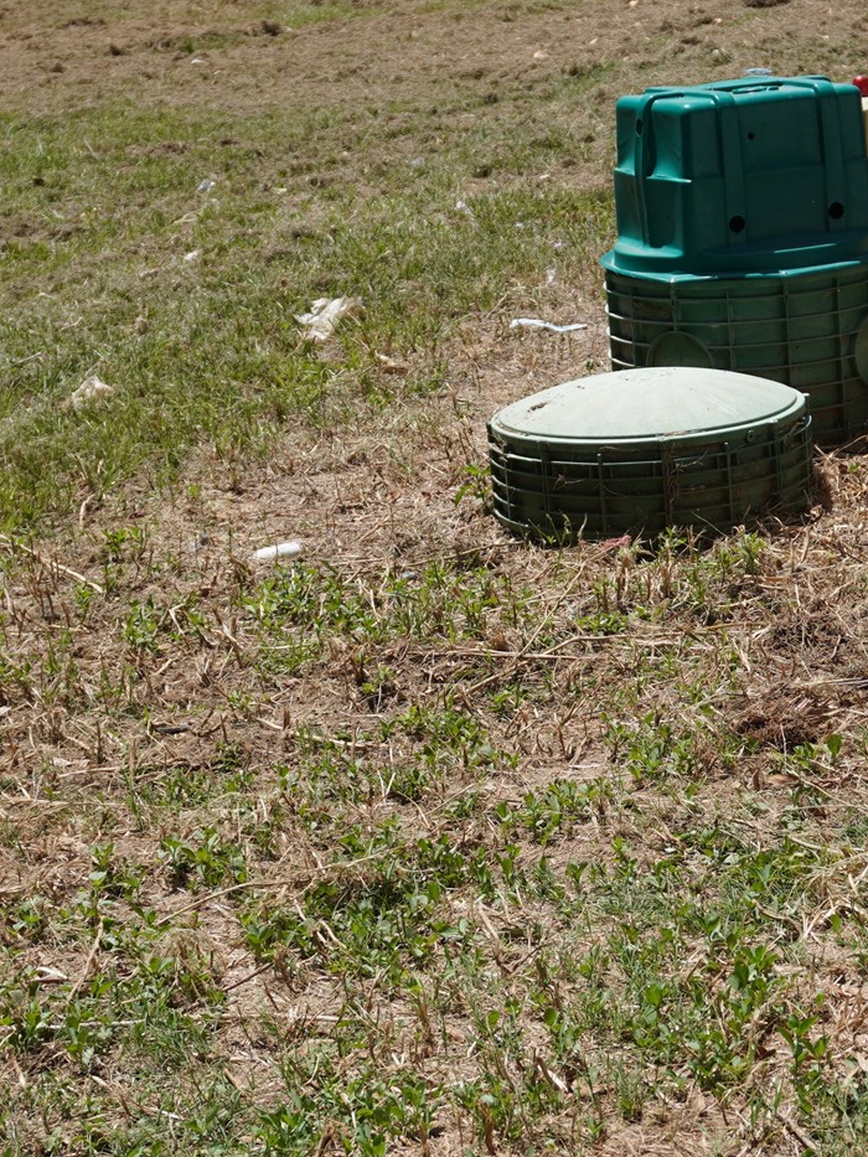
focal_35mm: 94
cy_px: 611
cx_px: 608
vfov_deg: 20.9
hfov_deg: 15.7
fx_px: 3142
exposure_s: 1/640
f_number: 5
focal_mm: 28
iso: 100
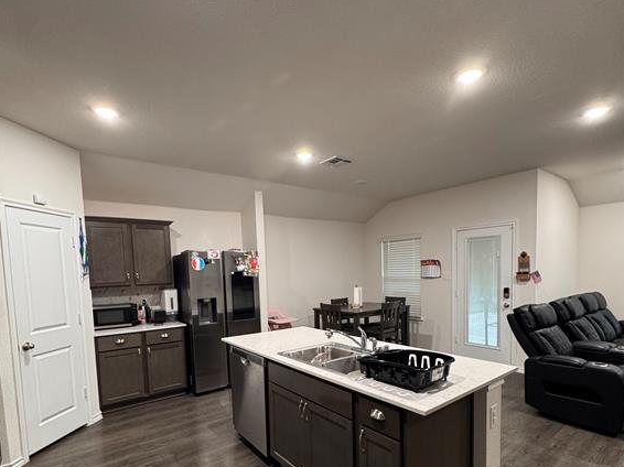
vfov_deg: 67.4
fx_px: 342
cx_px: 314
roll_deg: +2.2
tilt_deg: -4.3
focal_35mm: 19
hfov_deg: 84.7
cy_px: 296
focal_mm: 2.22
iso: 500
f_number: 2.2
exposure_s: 1/60
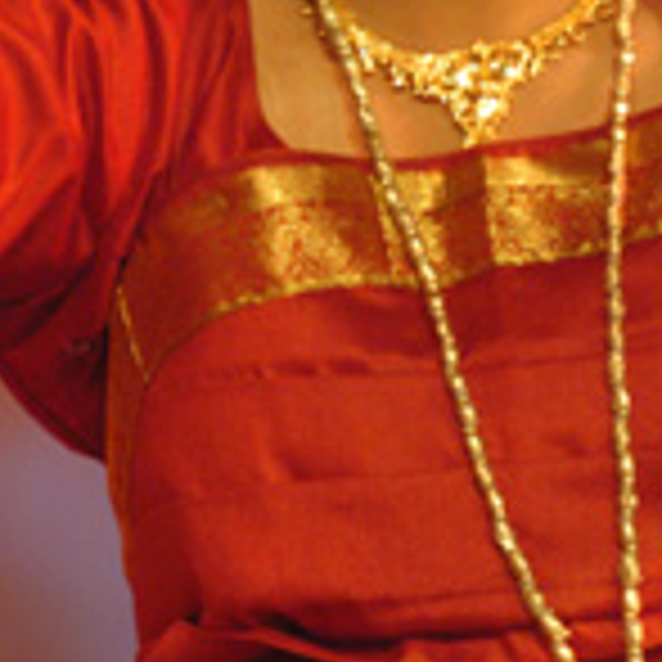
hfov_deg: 2.1
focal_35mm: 829
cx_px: 108
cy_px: -151
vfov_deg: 2.1
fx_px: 17937
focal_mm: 160
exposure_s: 1/80
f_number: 2.8
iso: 800
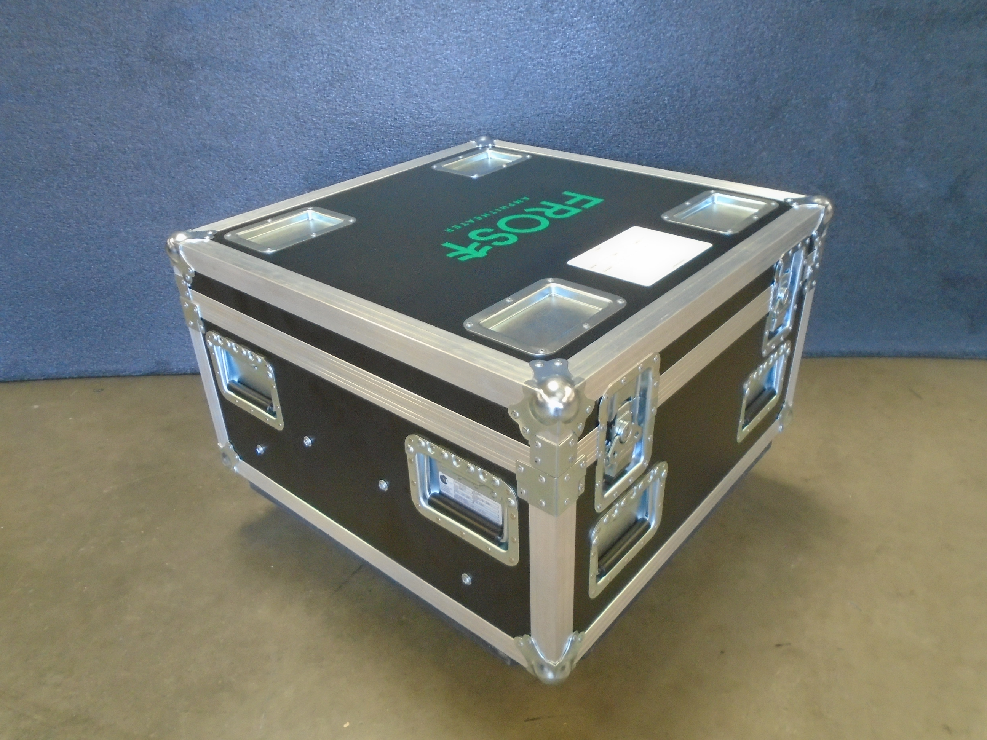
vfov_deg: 53.1
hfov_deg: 67.3
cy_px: 370
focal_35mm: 26
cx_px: 494
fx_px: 741
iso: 400
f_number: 3.2
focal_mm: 4.6
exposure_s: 1/30
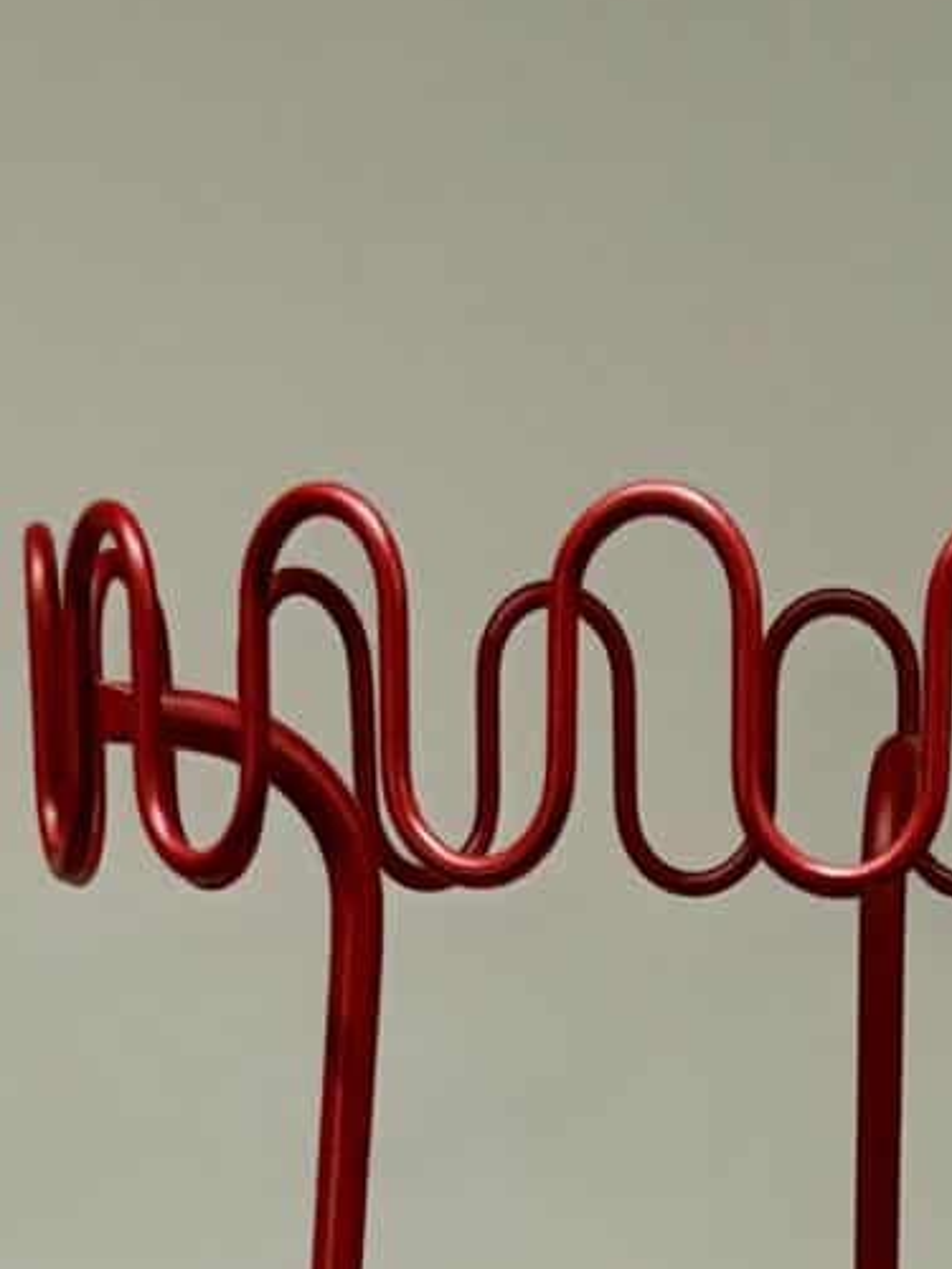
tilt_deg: -24.4
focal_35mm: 133
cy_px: 3208
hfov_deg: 11.1
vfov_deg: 11.7
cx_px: 810
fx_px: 4877
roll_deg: -0.3
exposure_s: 1/50
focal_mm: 5.96
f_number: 1.6
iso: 100
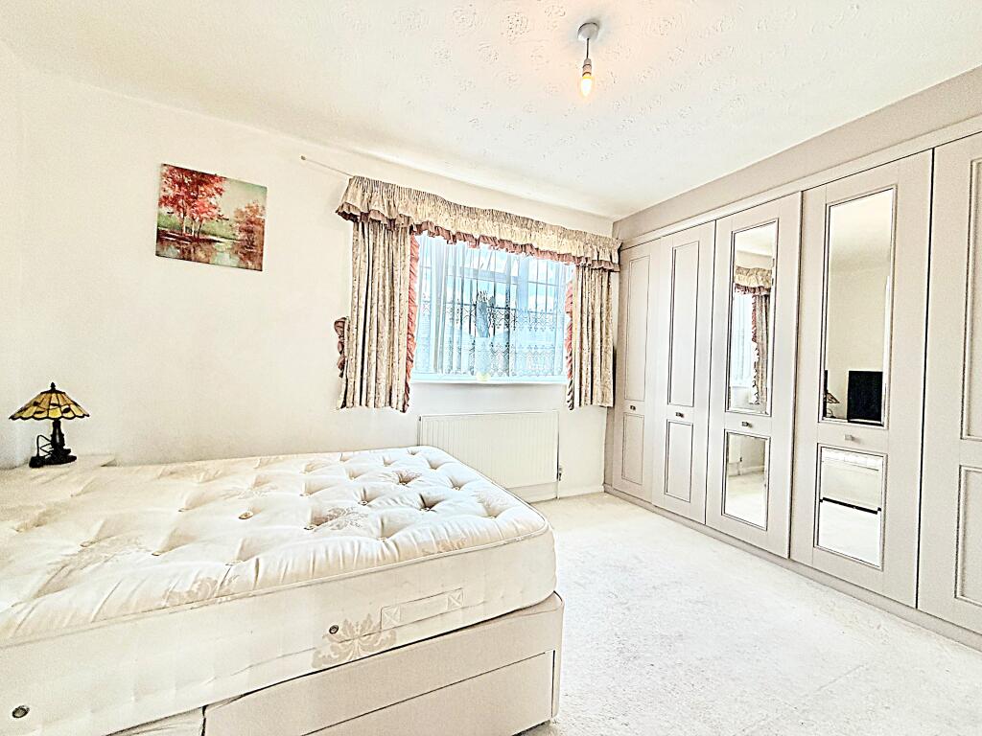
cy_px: 368
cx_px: 491
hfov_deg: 102.1
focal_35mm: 14
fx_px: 397
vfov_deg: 85.7
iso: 200
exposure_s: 1/121
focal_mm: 2.22
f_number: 2.2
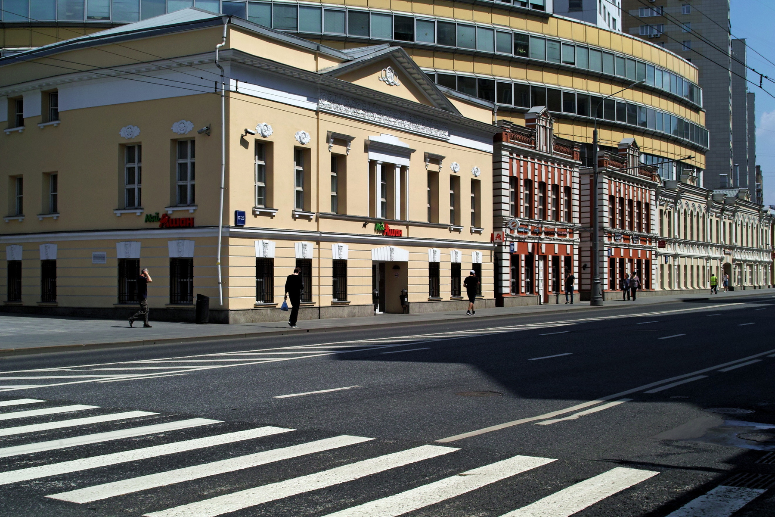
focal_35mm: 47
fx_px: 1012
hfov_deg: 41.9
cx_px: 388
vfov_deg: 28.6
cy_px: 258
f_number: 11
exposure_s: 1/250
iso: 100
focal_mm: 28
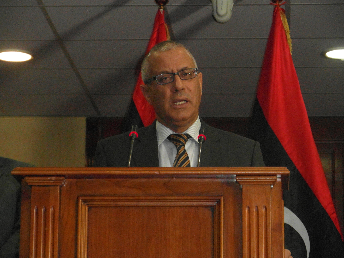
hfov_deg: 11.1
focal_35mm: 178
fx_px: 1769
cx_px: 172
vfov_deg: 8.3
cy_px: 129
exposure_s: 1/60
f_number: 4.4
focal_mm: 28.9
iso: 640
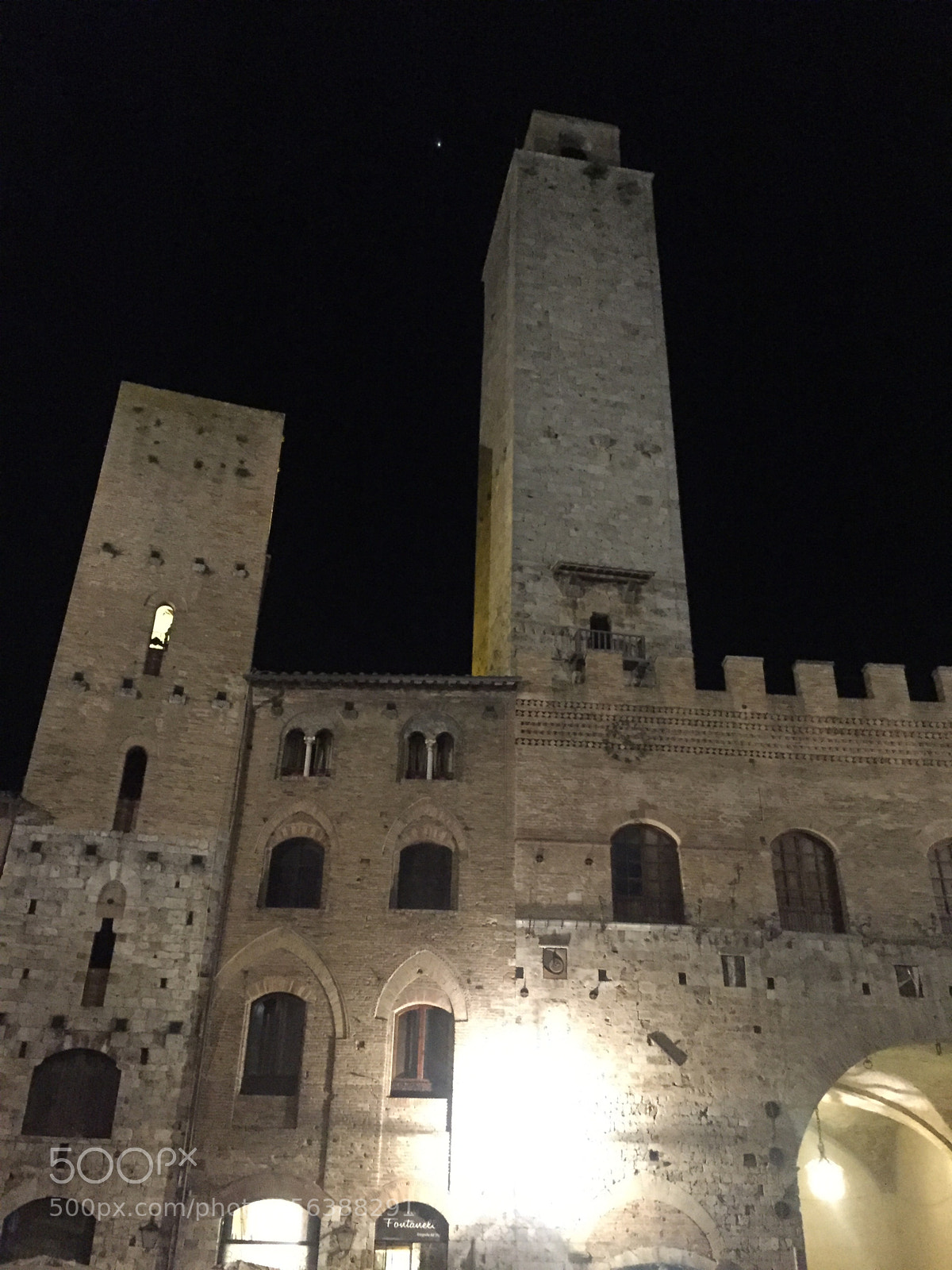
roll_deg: -1.8
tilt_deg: +30.4
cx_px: 476
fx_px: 1063
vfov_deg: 61.7
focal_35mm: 29
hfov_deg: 48.2
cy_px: 635
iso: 1600
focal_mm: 4.15
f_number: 2.2
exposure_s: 1/17
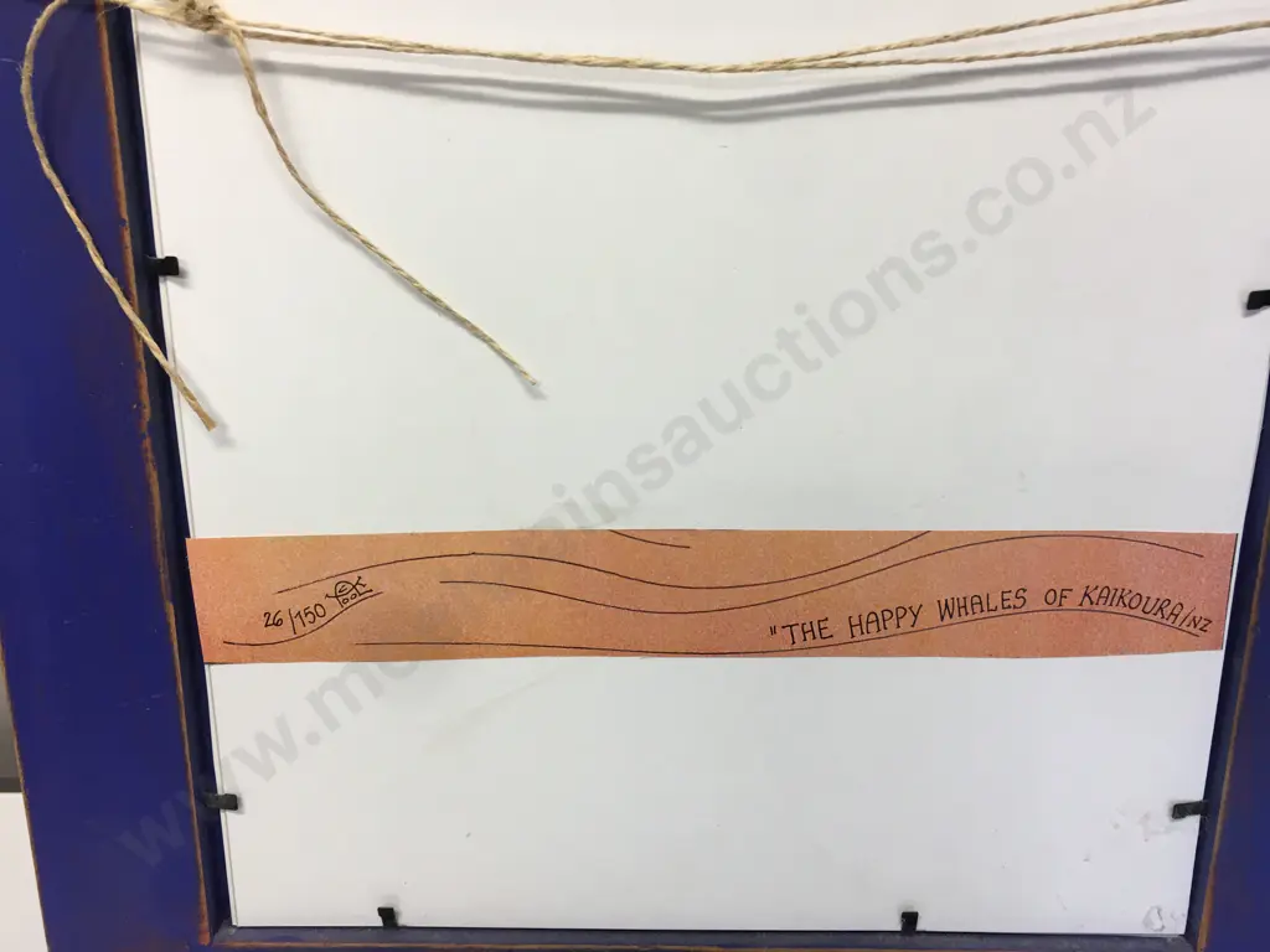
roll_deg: -1.3
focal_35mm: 29
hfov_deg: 61.7
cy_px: 476
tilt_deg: -29.8
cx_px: 635
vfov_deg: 48.2
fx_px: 1064
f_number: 2.2
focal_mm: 4.15
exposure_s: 1/33
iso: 32
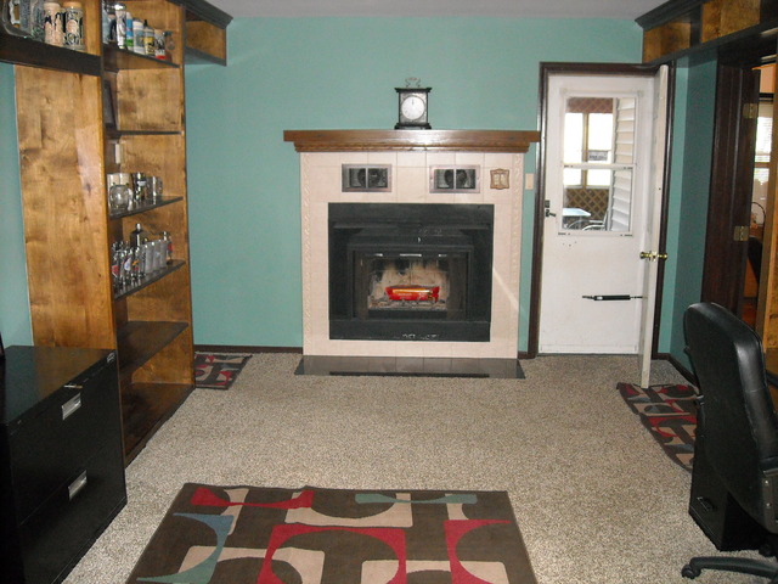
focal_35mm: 35
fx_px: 787
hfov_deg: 52.6
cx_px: 389
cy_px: 292
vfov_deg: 40.7
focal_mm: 5.7
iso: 518
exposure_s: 1/60
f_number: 2.8
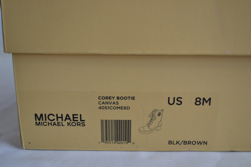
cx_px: 126
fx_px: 293
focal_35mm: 42
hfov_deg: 46.4
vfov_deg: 31.9
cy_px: 84
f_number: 4.5
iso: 450
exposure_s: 1/60
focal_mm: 28
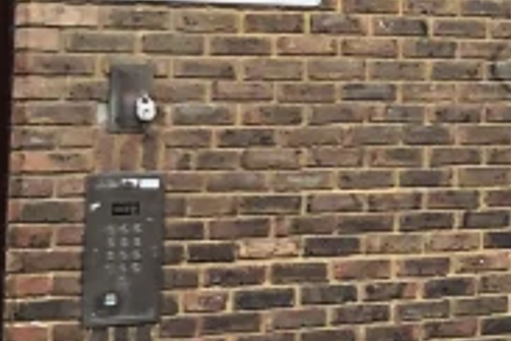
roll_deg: +1.3
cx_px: 1550
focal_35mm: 191
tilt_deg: +5.6
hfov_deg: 8.8
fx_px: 2711
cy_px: -84
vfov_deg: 7.1
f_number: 1.8
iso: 20
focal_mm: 4
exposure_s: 1/120
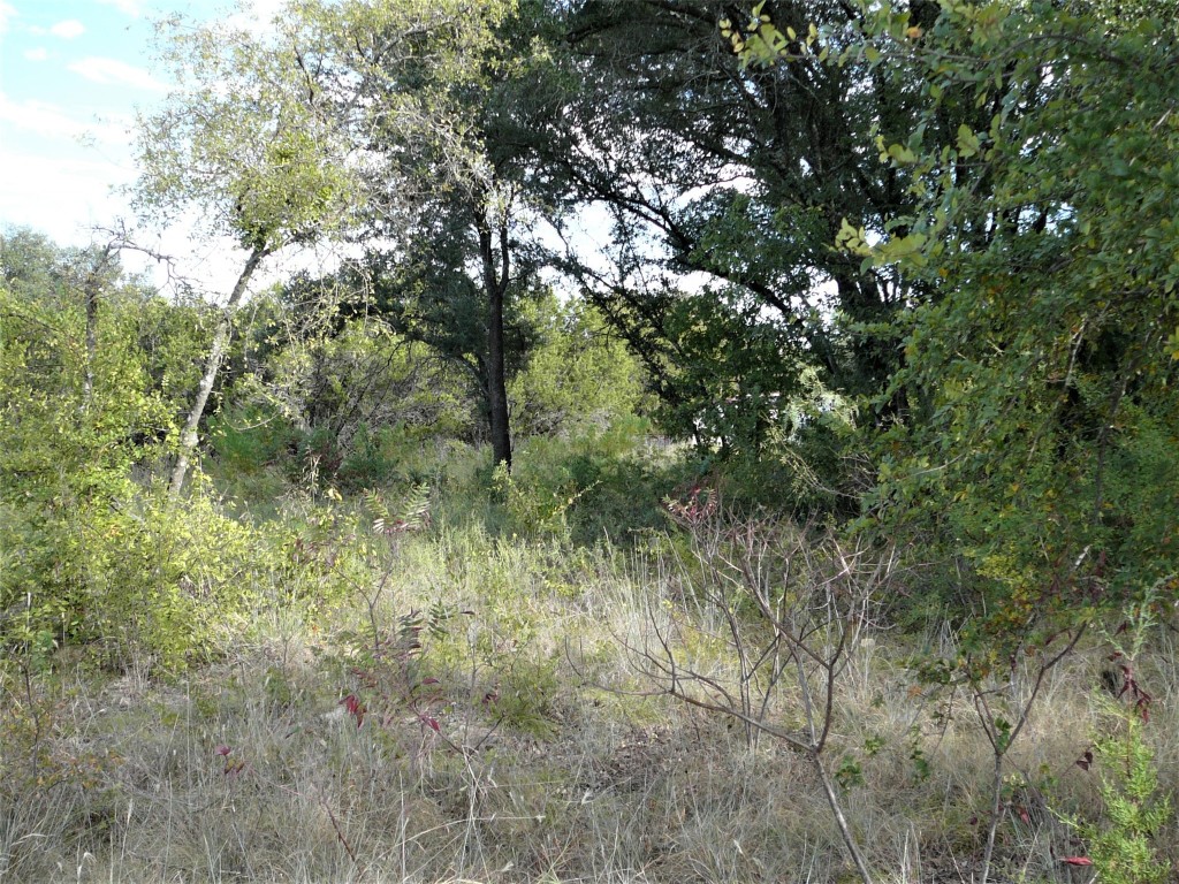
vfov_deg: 40.7
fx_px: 1192
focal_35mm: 35
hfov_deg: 52.6
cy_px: 442
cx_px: 590
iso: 80
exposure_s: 1/250
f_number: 2.8
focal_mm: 5.2
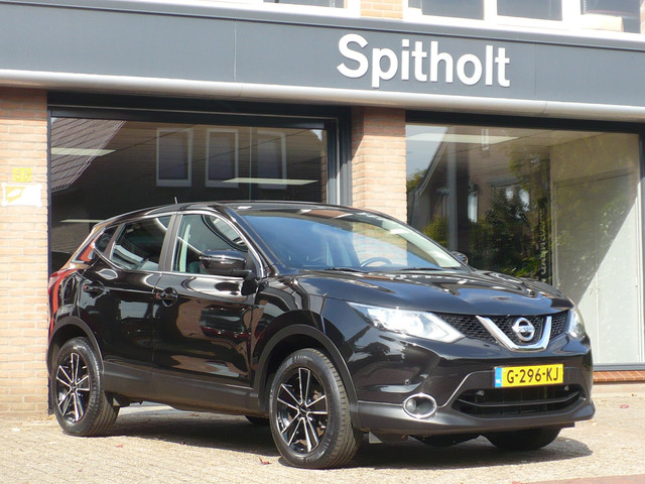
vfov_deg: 16.6
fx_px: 1658
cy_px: 242
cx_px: 322
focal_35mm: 89
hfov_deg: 22.0
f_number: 3.1
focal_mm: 9.9
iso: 100
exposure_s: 1/400
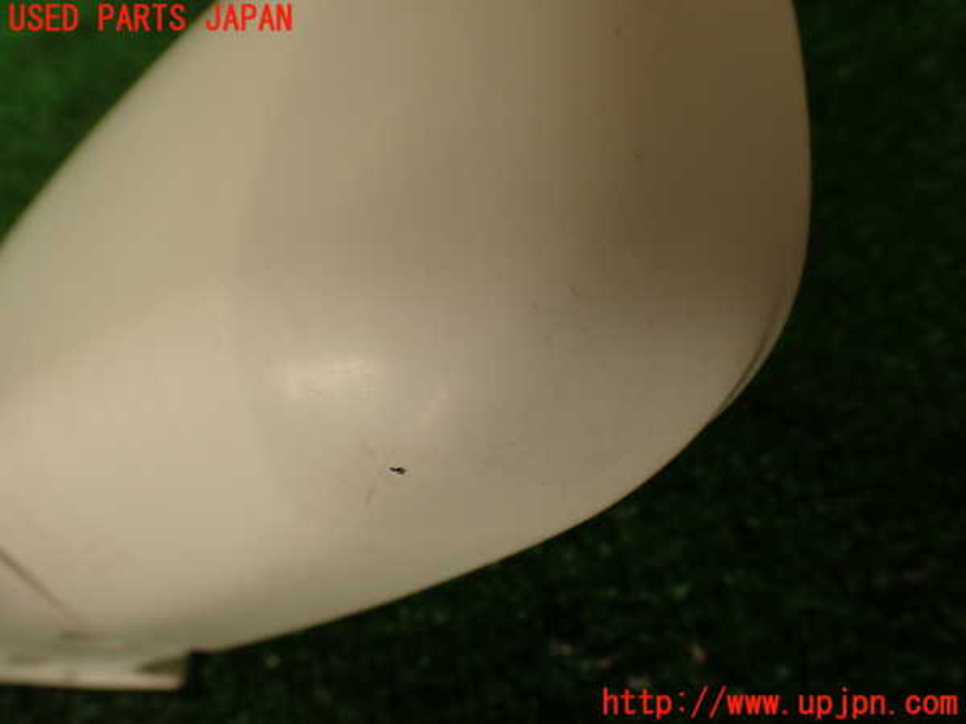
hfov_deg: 56.8
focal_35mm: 32
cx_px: 483
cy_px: 362
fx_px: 893
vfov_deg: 44.2
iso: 100
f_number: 3.2
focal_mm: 5.79
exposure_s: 1/100
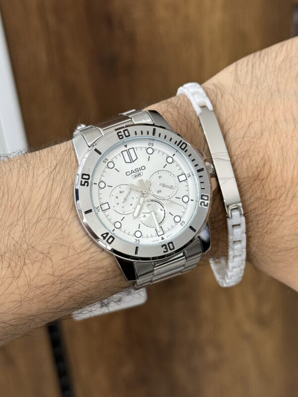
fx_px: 551
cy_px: 198
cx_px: 149
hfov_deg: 30.3
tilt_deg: -28.8
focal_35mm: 48
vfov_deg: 39.7
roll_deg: -3.5
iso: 125
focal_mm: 6.76
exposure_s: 1/50
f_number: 1.78
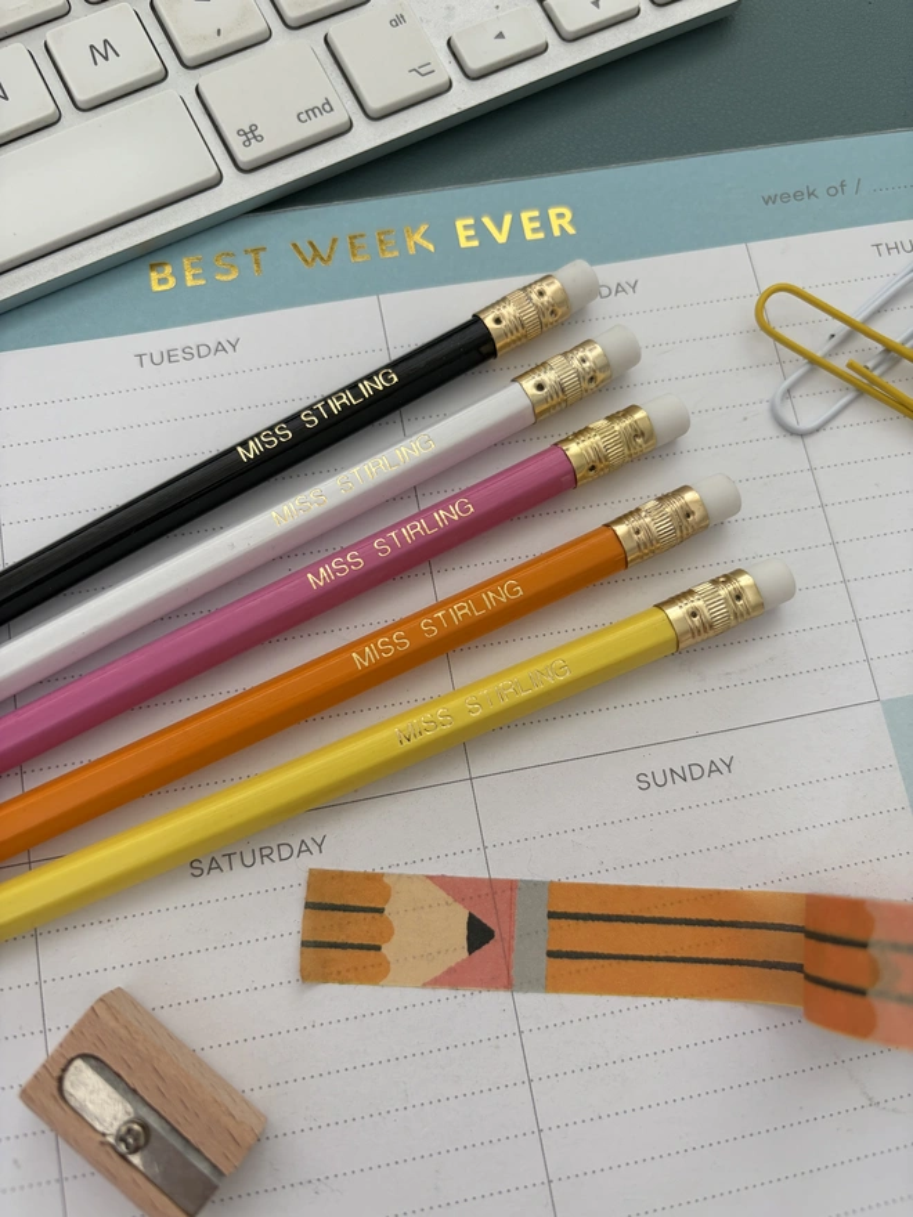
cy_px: 608
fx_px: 914
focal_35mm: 26
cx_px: 456
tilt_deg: -74.9
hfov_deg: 53.1
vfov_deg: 67.3
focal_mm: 5.96
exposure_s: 1/121
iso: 50
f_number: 1.6
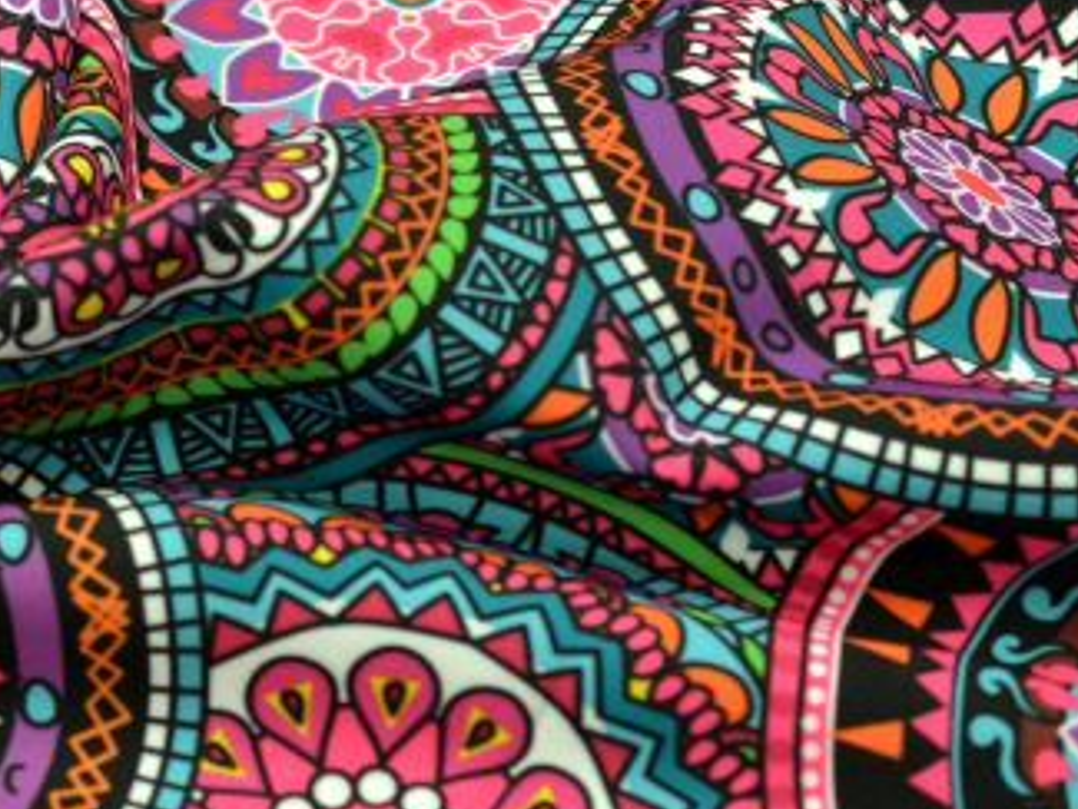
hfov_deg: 13.6
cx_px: -109
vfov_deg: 10.4
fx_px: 4424
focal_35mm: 142
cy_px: 234
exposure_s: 1/60
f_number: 4
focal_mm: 40
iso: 500
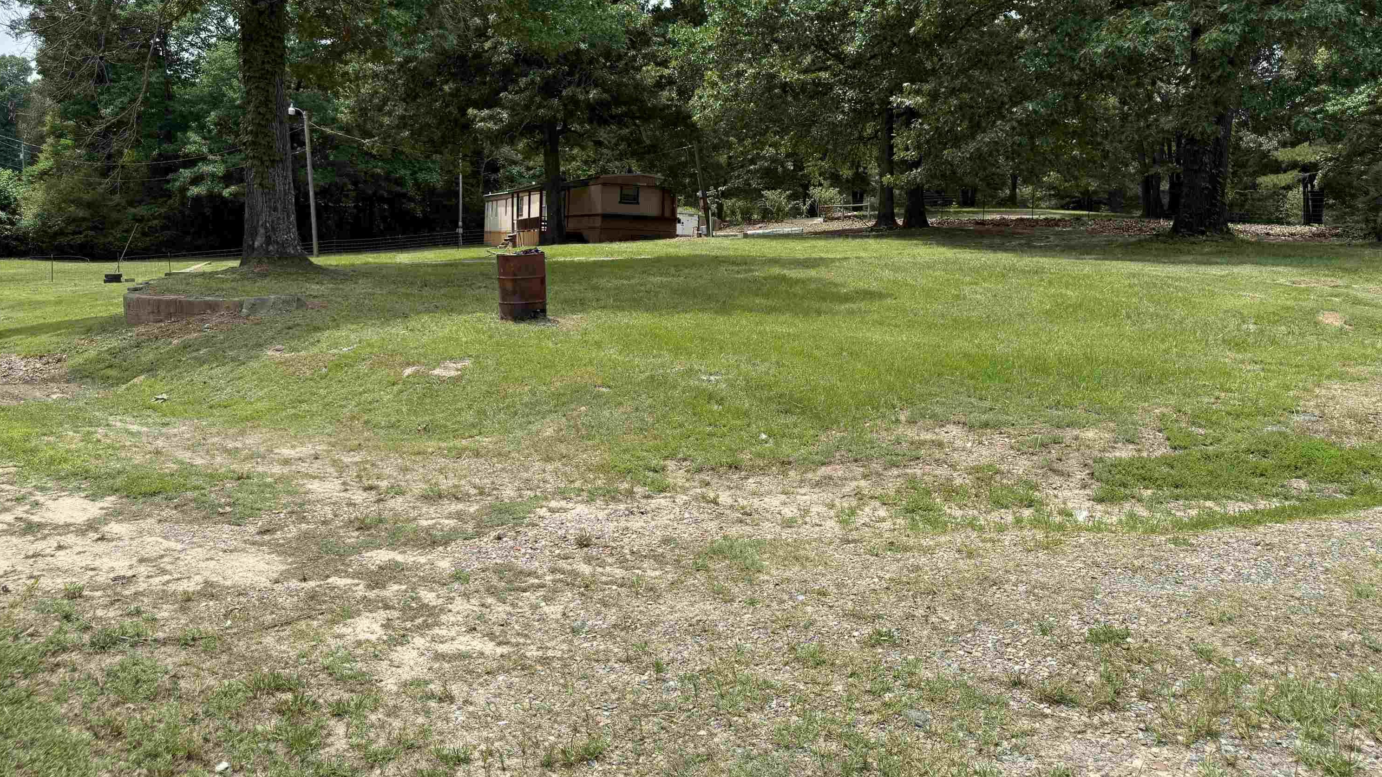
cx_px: 685
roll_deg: -1.7
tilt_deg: -0.6
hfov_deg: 69.9
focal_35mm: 27
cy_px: 272
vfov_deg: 42.4
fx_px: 989
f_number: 1.78
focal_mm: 6.76
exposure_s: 1/3021
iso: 80
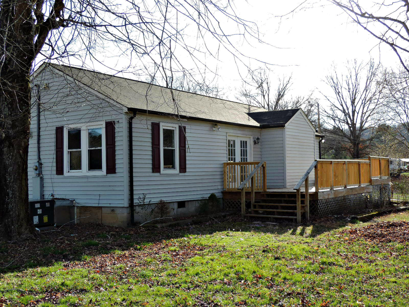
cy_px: 154
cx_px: 204
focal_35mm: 43
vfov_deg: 33.6
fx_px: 508
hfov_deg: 43.9
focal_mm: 7.6
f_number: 3.4
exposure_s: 1/400
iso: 80
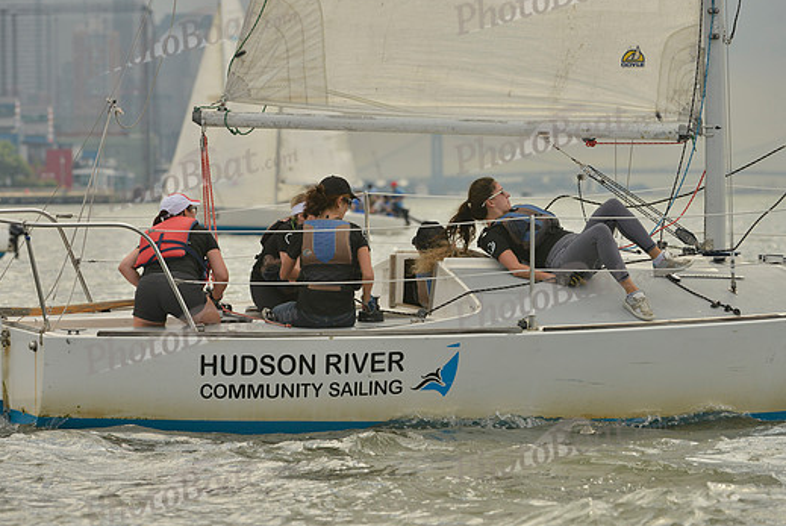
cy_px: 236
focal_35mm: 268
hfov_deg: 7.7
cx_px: 377
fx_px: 5856
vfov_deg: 5.1
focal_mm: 240
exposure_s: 1/1250
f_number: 8
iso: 400
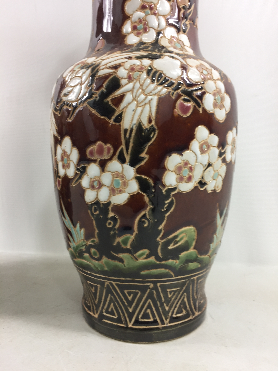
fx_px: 311
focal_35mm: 29
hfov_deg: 48.2
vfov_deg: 61.7
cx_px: 139
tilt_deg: -3.5
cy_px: 186
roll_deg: +0.8
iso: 32
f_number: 2.2
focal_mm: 4.15
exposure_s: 1/50
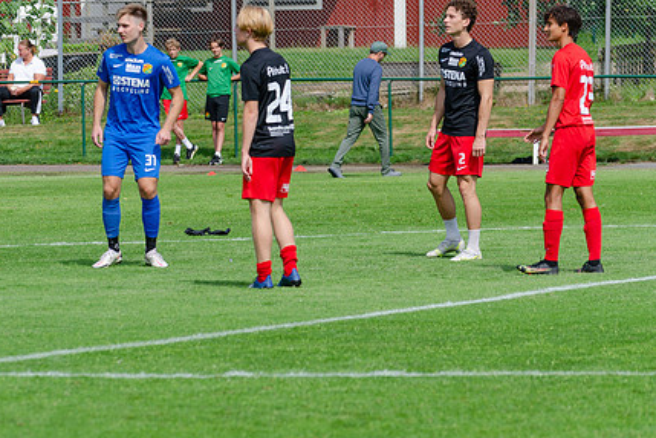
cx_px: 228
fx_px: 5412
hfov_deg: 6.9
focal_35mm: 297
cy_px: 149
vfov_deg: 4.6
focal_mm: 145
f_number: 4.8
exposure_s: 1/800
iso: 100
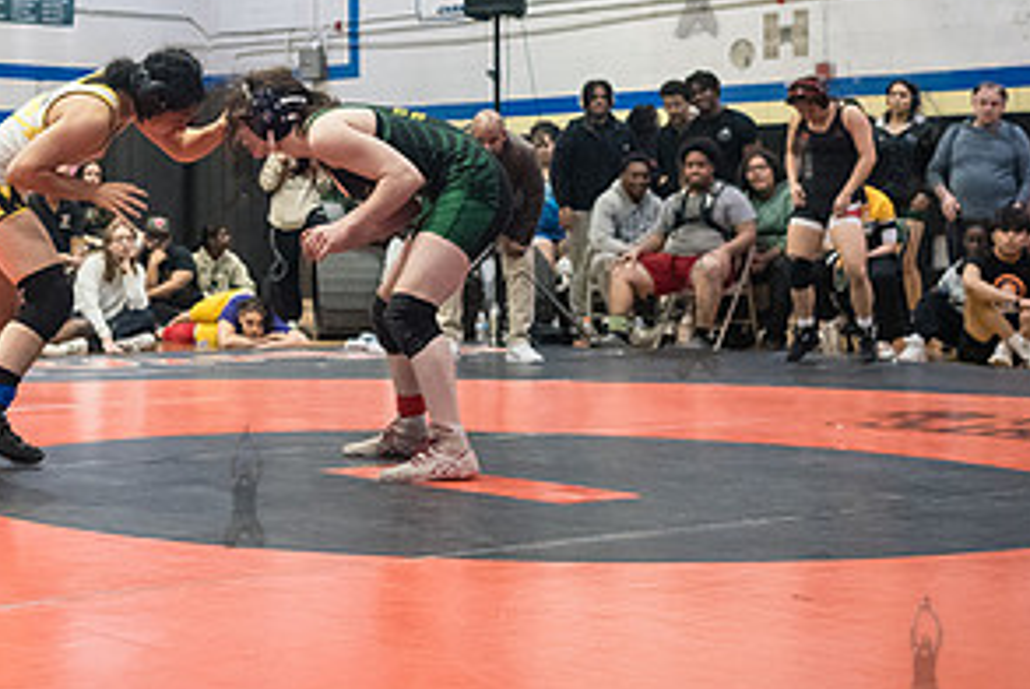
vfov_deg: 18.1
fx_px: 2148
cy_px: 149
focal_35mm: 75
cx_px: 195
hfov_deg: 26.4
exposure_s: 1/400
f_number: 3.5
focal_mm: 35
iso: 6400
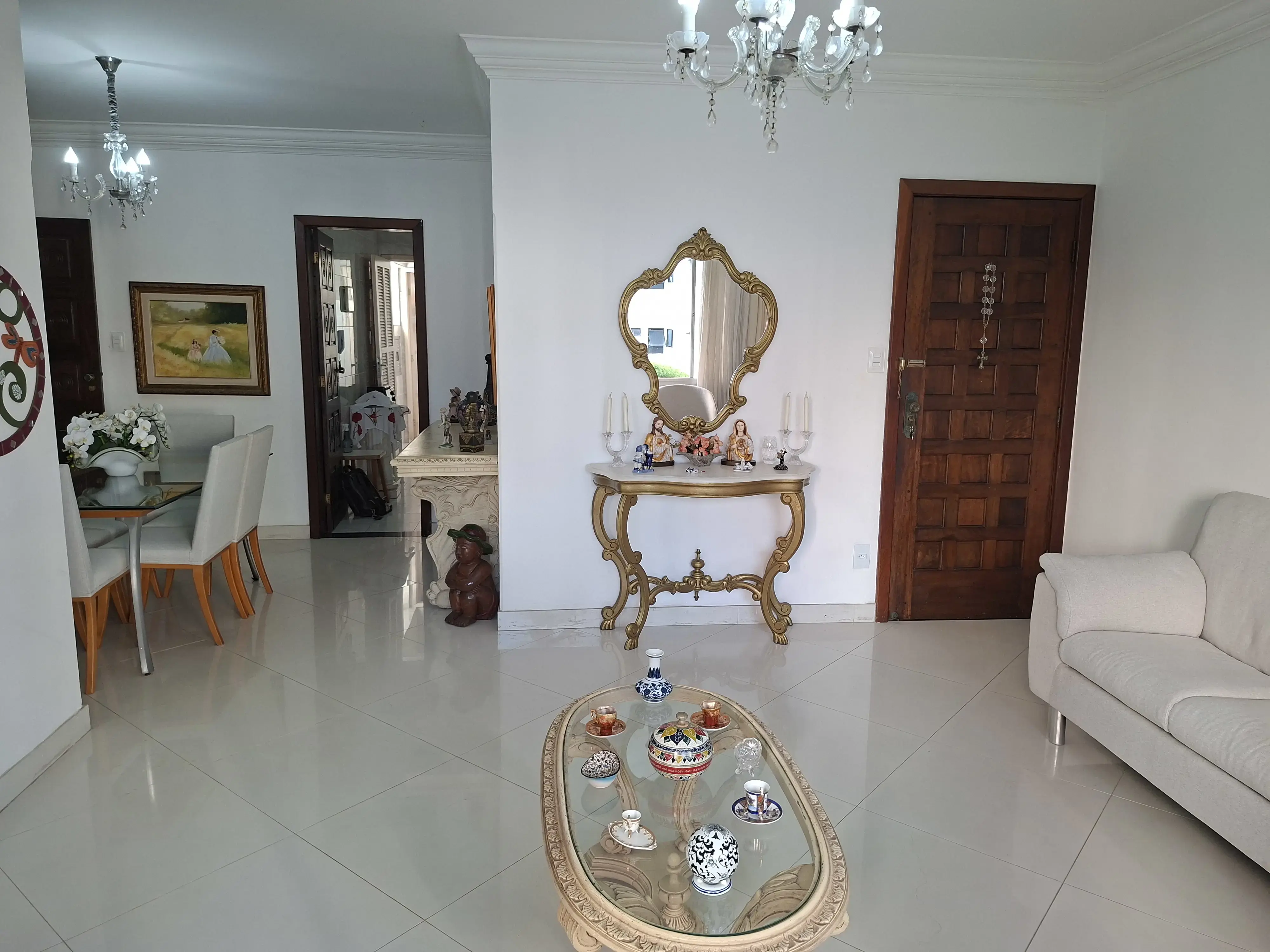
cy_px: 476
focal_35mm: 23
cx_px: 635
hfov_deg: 73.9
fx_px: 844
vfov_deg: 58.9
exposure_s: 1/120
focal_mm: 5.54
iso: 250
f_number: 1.8
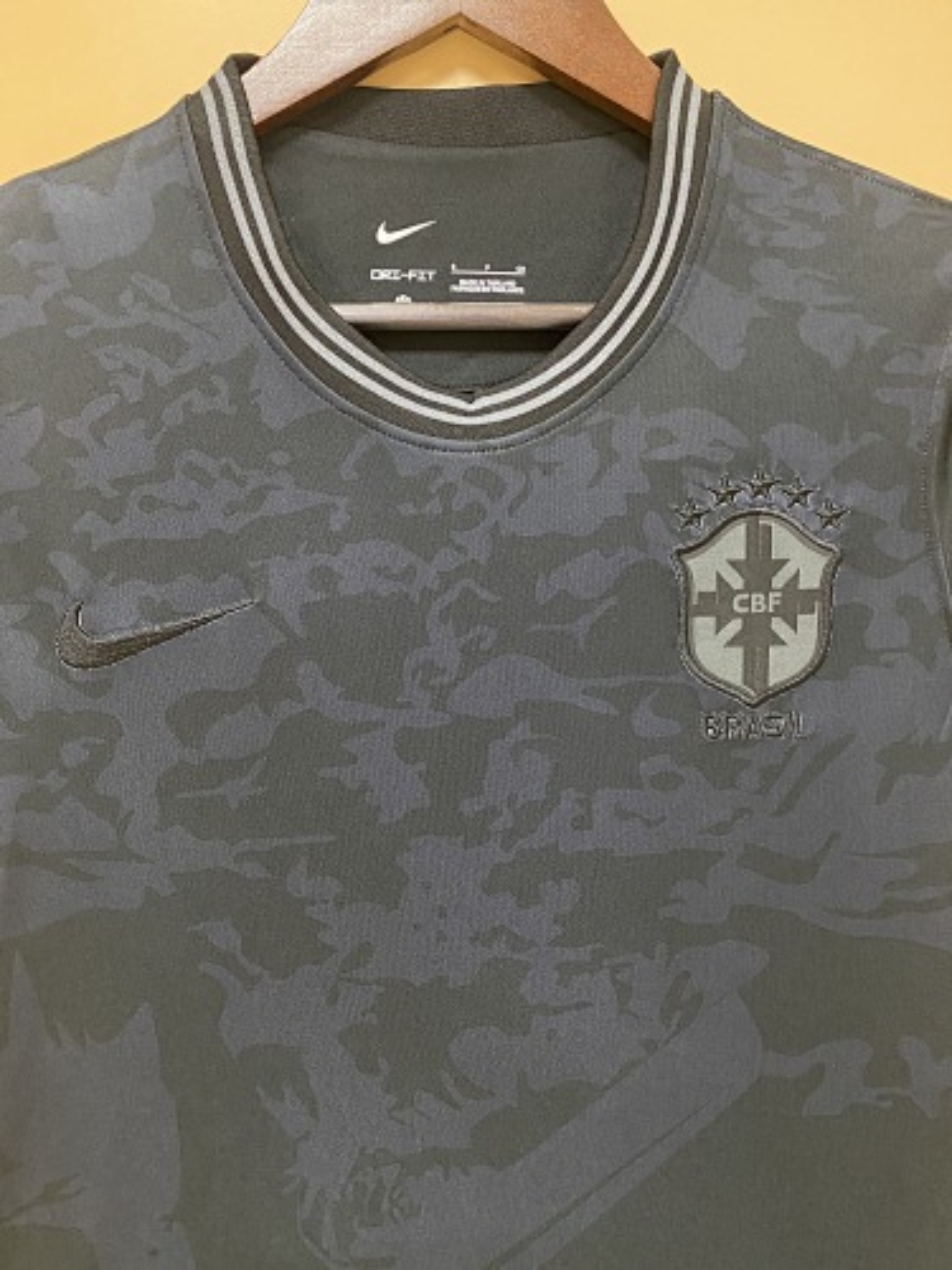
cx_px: 476
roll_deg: +0.0
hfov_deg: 53.1
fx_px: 953
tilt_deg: -5.2
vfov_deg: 67.3
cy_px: 635
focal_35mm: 26
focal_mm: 4.25
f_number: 1.8
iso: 640
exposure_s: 1/25
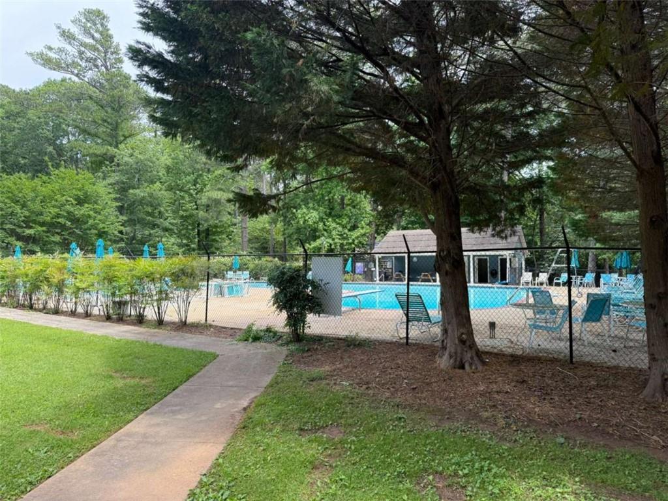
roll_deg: -0.3
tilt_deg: -0.5
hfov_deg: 71.6
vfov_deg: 56.8
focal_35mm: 24
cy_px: 250
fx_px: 463
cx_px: 334
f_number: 1.78
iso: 100
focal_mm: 6.76
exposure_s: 1/955
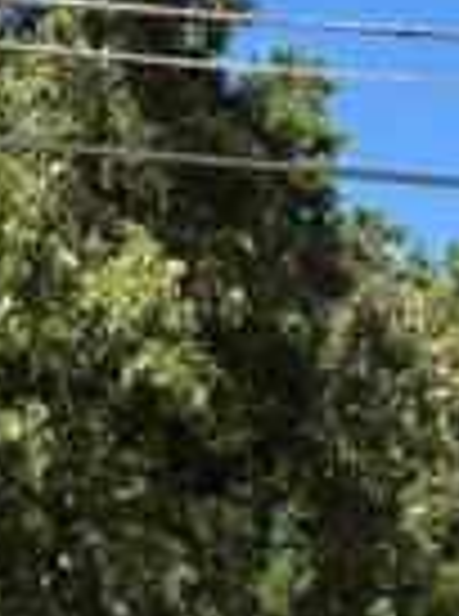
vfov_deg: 13.1
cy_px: 1293
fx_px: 2256
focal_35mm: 127
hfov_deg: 11.5
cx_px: 405
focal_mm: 5.96
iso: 50
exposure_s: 1/2283
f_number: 1.6
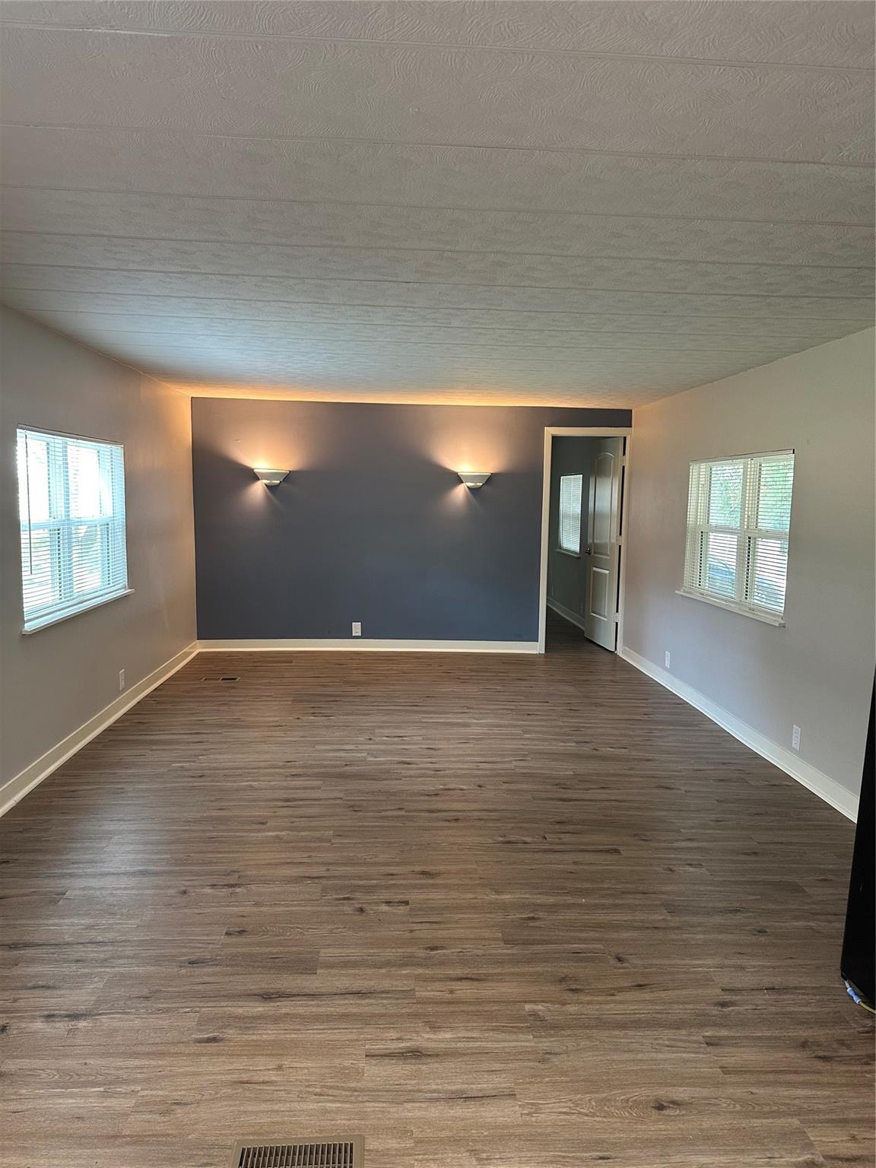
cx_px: 438
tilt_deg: -5.5
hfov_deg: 56.8
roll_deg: -2.6
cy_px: 584
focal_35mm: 24
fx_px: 810
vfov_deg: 71.6
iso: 200
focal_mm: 6.86
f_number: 1.78
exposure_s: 1/60
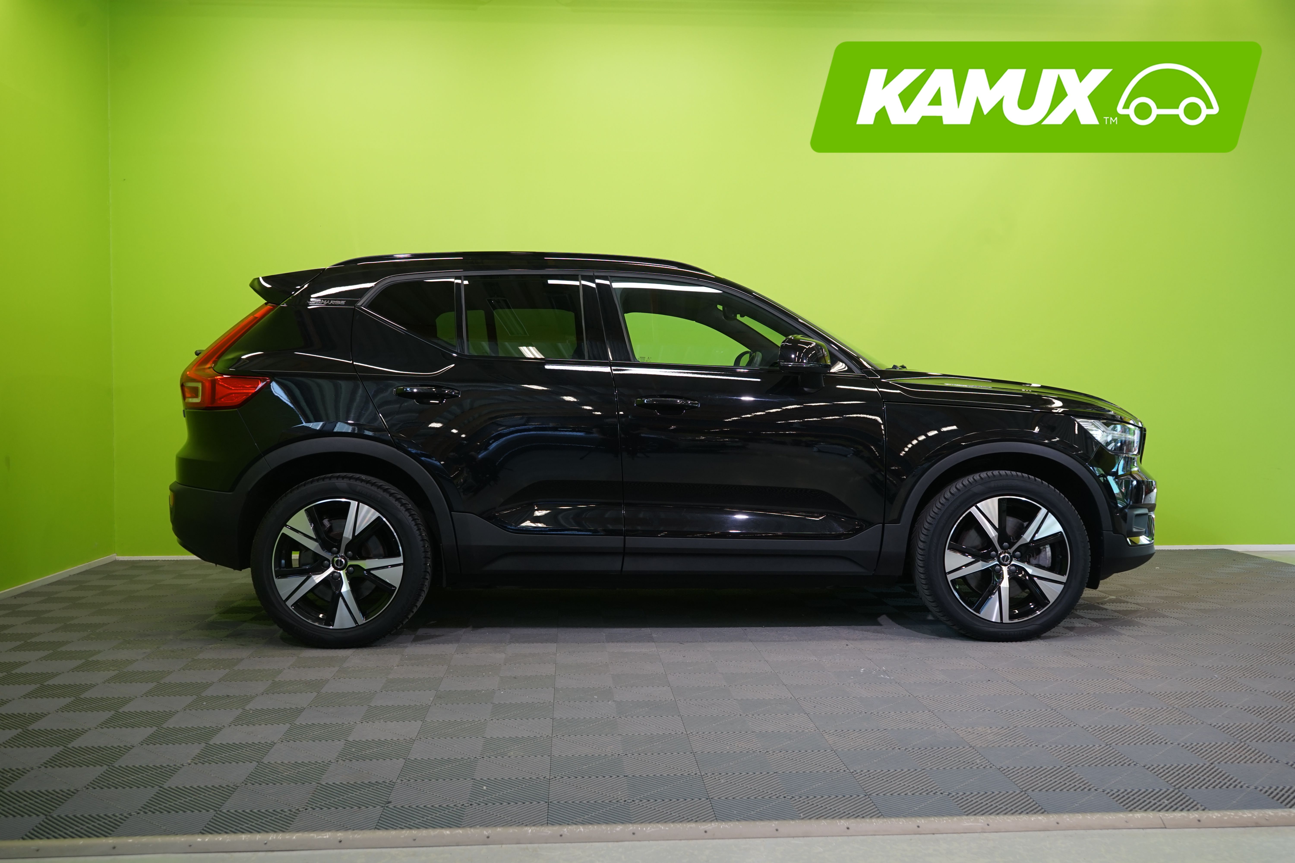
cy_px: 432
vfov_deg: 40.0
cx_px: 648
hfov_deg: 57.2
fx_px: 1187
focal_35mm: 33
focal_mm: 33
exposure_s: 1/30
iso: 500
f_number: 6.3
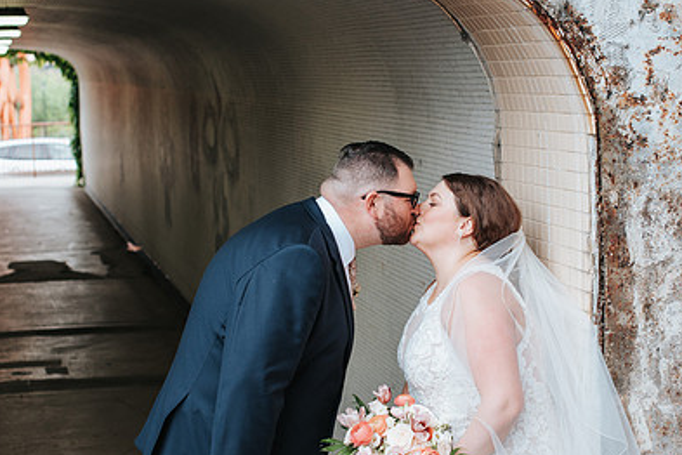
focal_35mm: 79
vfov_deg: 17.3
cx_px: 380
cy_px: 286
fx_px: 1496
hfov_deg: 25.7
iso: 320
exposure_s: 1/250
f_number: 4
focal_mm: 50
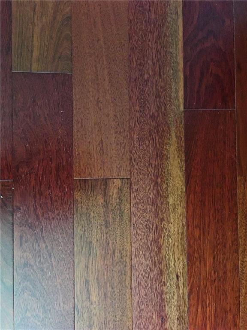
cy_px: 165
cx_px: 124
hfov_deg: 48.2
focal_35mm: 29
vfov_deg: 61.7
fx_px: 276
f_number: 2.2
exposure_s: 1/24
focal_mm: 4.15
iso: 200
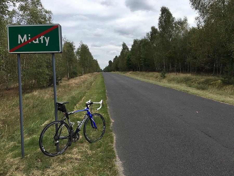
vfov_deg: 48.2
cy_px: 88
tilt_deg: -5.9
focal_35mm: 29
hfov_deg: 61.7
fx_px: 196
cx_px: 117
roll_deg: +0.3
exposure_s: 1/1148
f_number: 2.2
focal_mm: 4.15
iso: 25
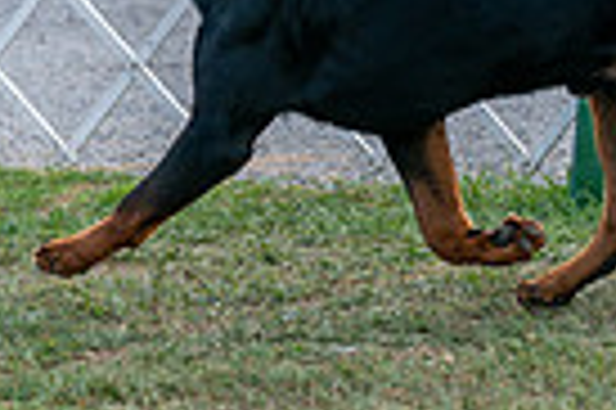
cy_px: -363
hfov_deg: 3.2
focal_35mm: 635
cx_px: 598
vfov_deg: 2.2
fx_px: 10853
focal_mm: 150
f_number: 4.5
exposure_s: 1/1600
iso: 640
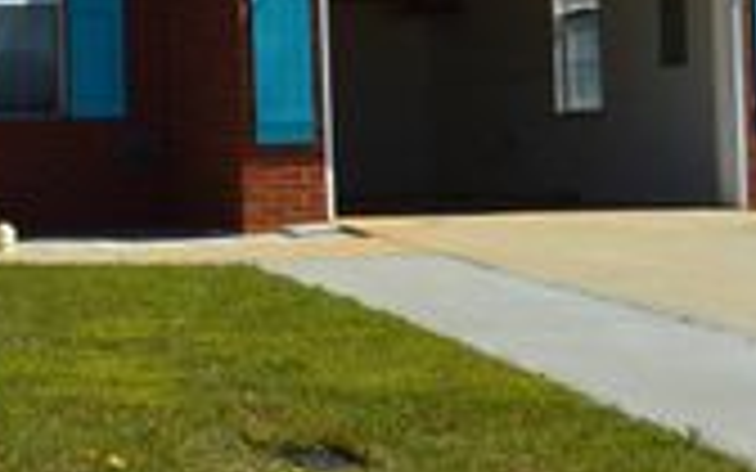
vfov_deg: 11.9
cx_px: -22
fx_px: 2246
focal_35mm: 109
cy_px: 4
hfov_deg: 18.5
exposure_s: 1/500
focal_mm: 24
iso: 280
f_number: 11
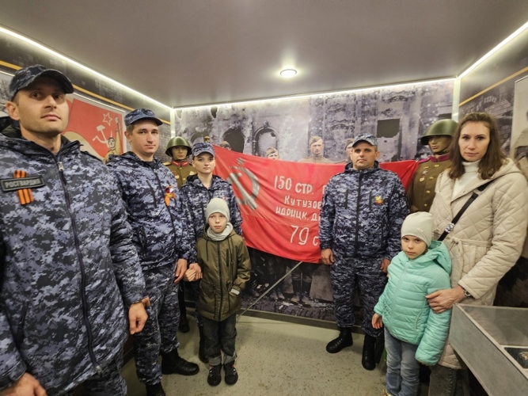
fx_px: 198
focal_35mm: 13
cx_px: 264
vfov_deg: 89.9
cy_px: 198
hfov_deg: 106.2
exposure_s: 1/50
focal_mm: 2.2
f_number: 2.2
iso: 250
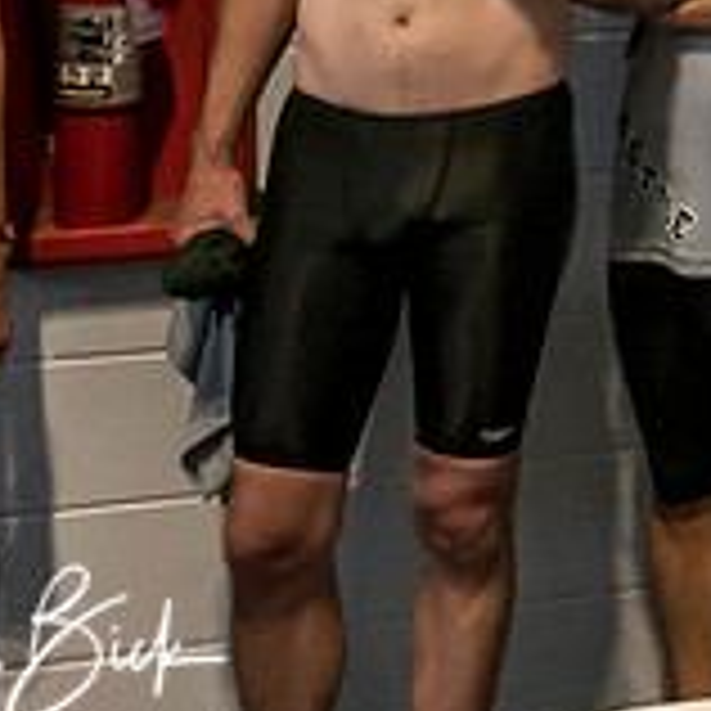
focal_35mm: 94
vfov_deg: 17.1
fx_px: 2184
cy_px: -279
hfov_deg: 16.4
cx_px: 1158
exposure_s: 1/250
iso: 3200
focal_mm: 12
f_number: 5
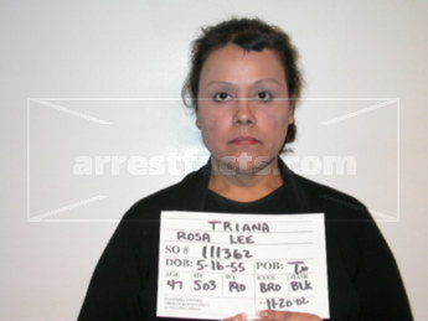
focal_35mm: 69
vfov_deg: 21.3
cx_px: 214
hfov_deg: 28.2
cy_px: 160
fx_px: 853
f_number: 3.3
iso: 100
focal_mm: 14.4
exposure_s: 1/60.3
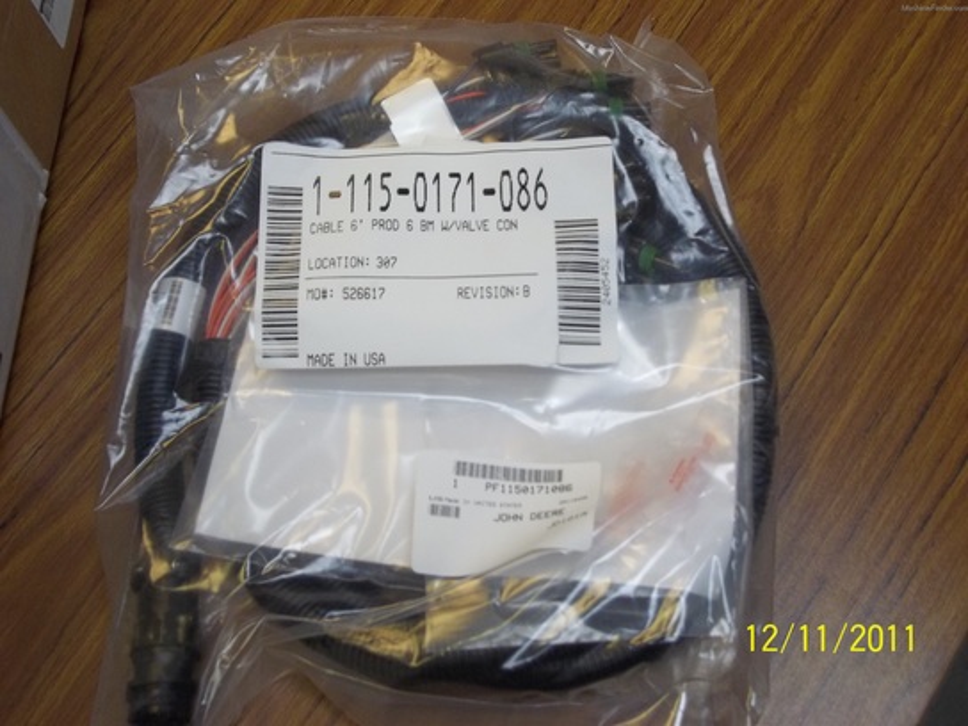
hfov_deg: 38.9
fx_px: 1370
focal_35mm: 49
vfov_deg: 29.7
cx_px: 484
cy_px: 363
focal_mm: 8.8
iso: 120
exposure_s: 1/40
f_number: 3.6
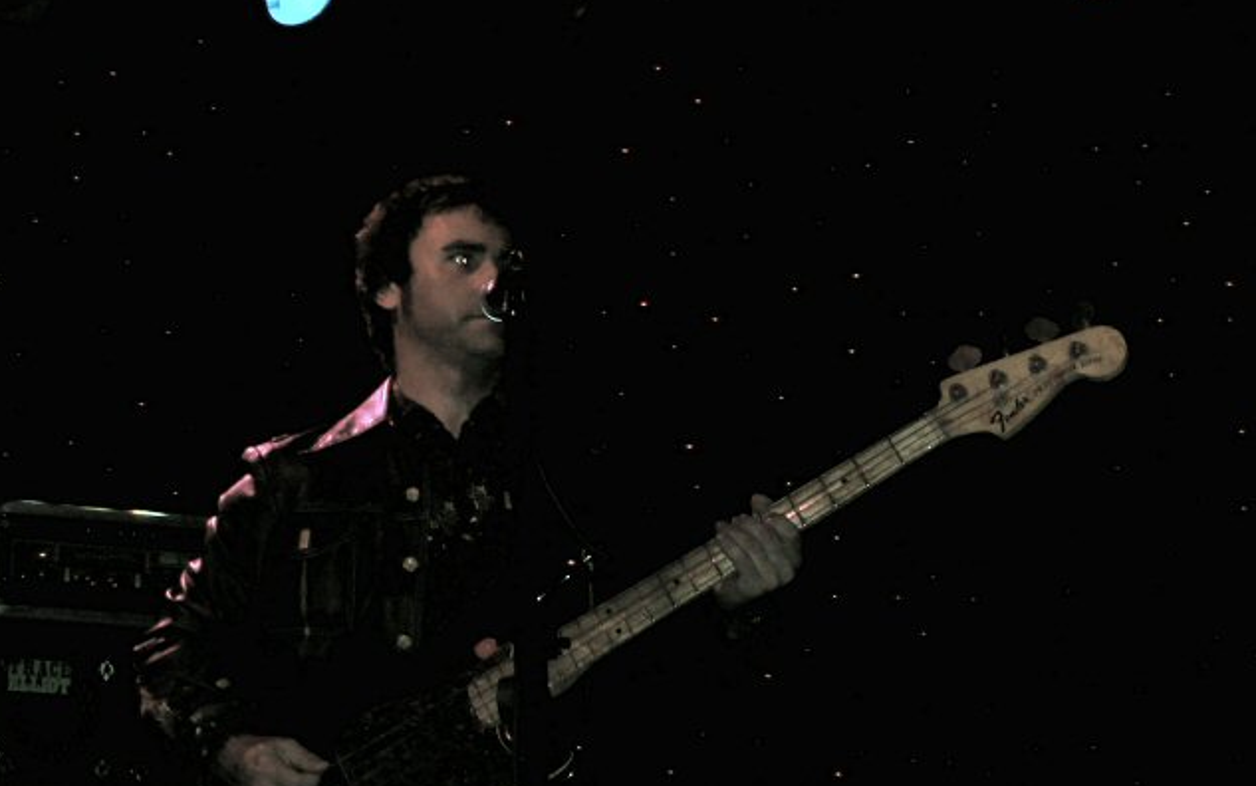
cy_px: 433
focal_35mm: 105
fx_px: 3595
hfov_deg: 19.8
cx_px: 625
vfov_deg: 12.5
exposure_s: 1/59.9
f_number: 4.6
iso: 200
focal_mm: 14.9
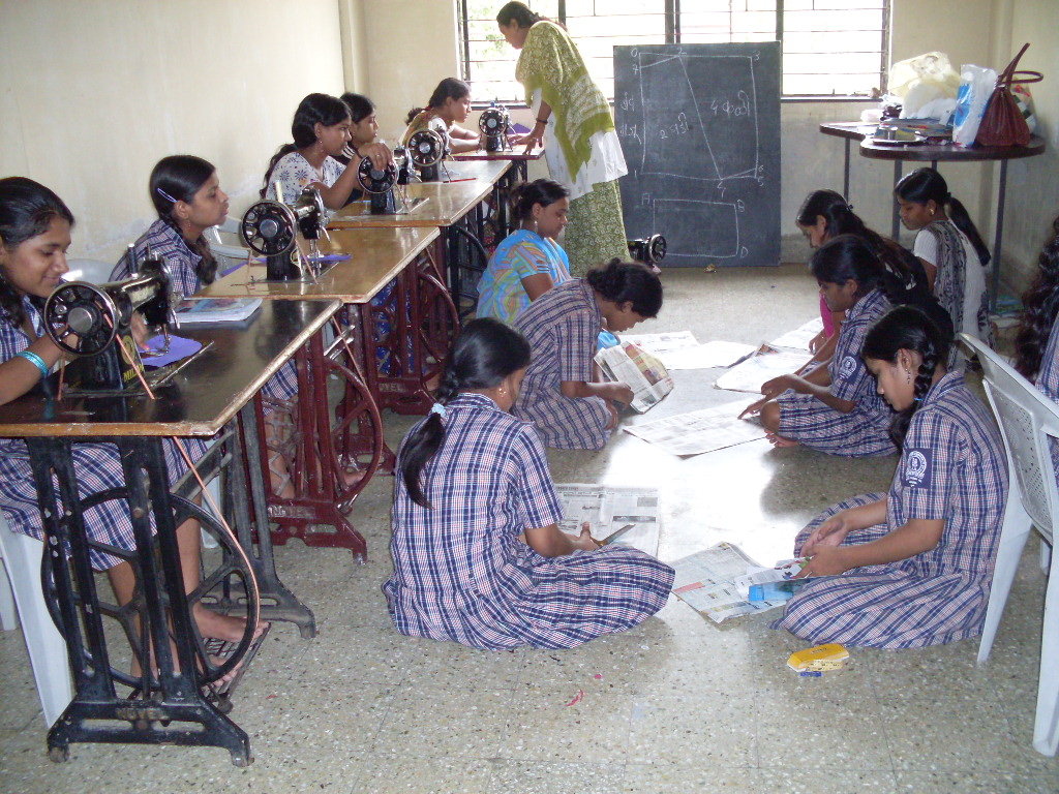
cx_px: 530
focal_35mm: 38
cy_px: 397
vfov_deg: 37.7
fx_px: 1163
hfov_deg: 49.0
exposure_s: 1/45
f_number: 2.8
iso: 240
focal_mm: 6.3
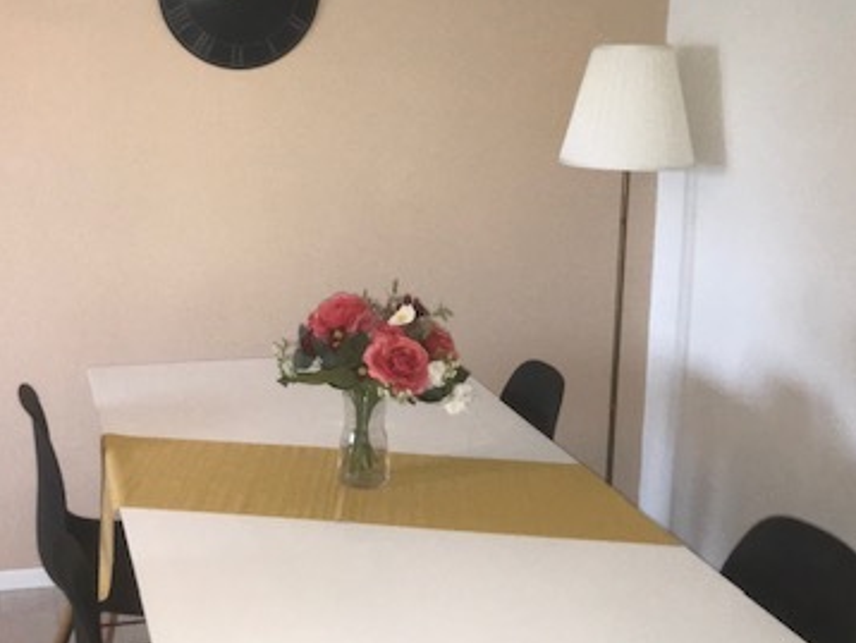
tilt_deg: -8.3
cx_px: 282
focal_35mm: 50
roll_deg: -2.0
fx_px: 1237
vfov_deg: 28.9
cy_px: 206
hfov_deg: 37.7
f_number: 1.8
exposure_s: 1/33
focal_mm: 3.99
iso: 100
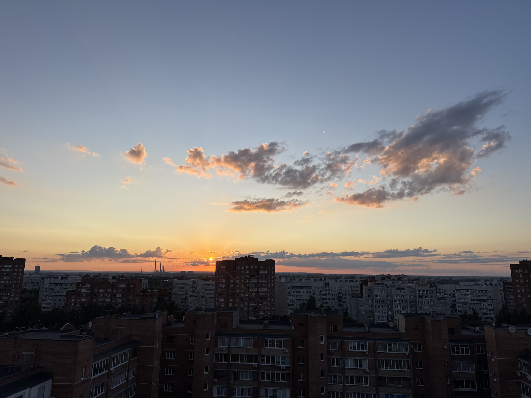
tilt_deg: +11.9
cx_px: 266
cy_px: 199
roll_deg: -0.4
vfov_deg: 56.8
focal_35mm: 24
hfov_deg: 71.6
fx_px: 368
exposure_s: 1/1980
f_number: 1.78
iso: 80
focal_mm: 6.76
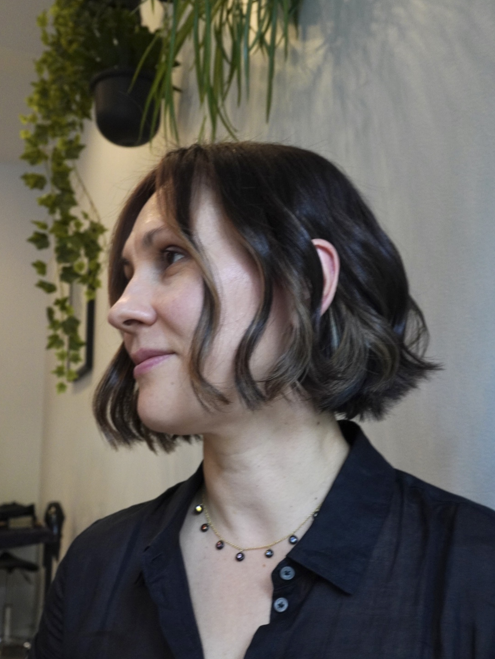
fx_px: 744
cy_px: 363
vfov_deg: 47.8
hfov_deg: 36.8
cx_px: 247
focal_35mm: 39
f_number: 7.1
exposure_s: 1/80
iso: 1000
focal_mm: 24
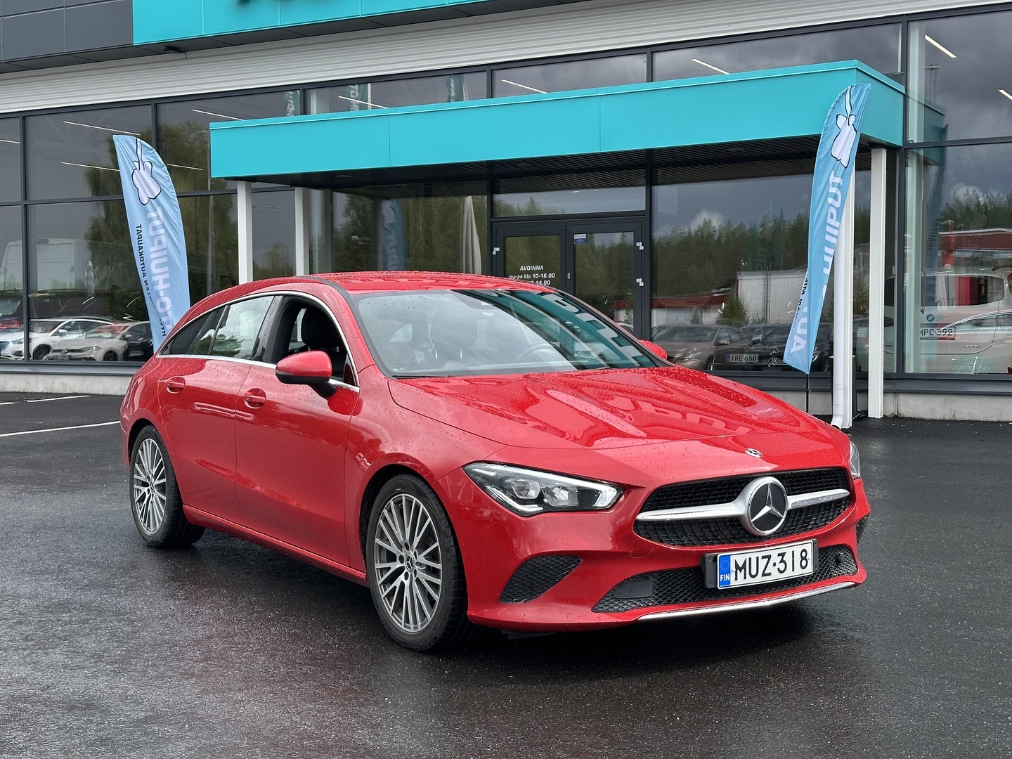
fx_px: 1403
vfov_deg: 30.3
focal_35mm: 48
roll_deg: +0.3
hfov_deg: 39.7
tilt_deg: -2.1
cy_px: 380
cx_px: 506
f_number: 1.78
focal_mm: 6.86
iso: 64
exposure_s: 1/971
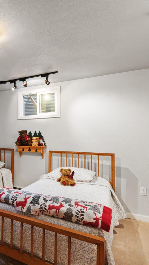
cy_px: 136
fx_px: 182
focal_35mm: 26
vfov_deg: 71.9
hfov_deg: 38.2
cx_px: -8
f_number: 9
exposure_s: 1/3
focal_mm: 16
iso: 640
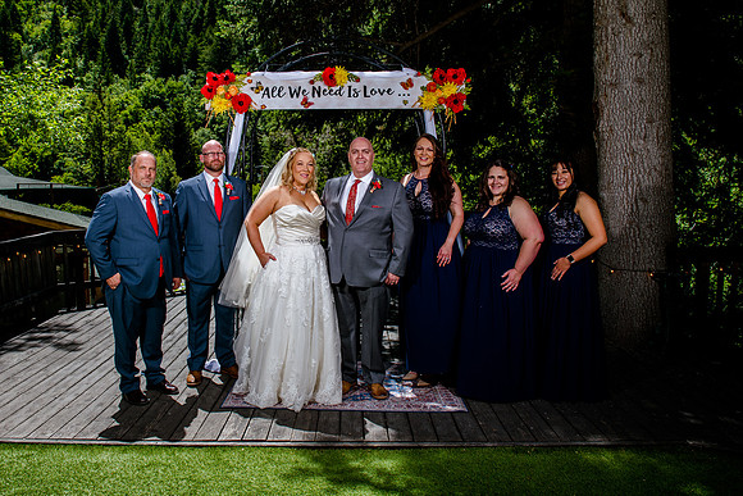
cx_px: 311
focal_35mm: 28
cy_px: 208
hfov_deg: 65.2
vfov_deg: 46.4
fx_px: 576
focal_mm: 24
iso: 160
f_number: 8
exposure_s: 1/400
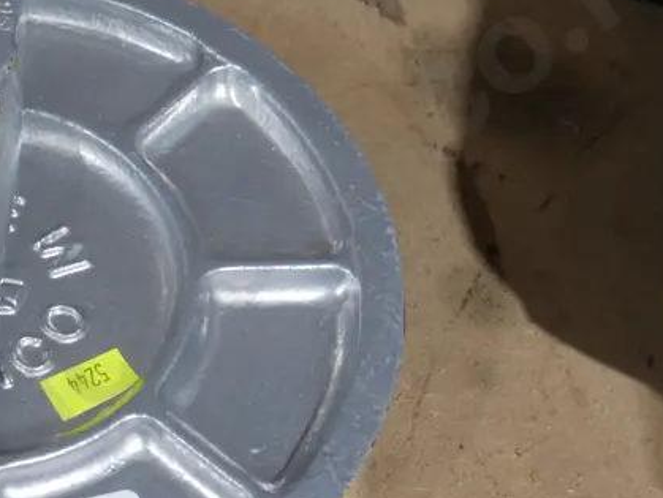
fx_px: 1591
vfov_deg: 17.6
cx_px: 46
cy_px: 406
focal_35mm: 83
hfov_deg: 22.9
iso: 800
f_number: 4
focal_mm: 17
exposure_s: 1/60
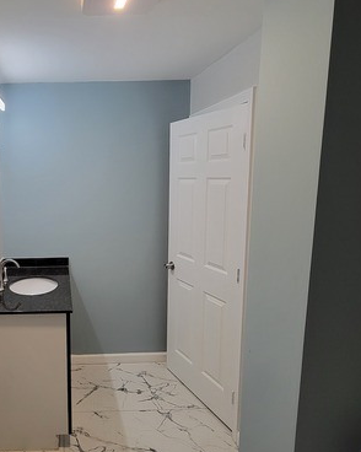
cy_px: 218
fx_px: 307
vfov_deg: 72.6
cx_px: 66
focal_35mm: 23
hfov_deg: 56.0
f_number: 2.2
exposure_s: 1/60
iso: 200
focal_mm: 2.2
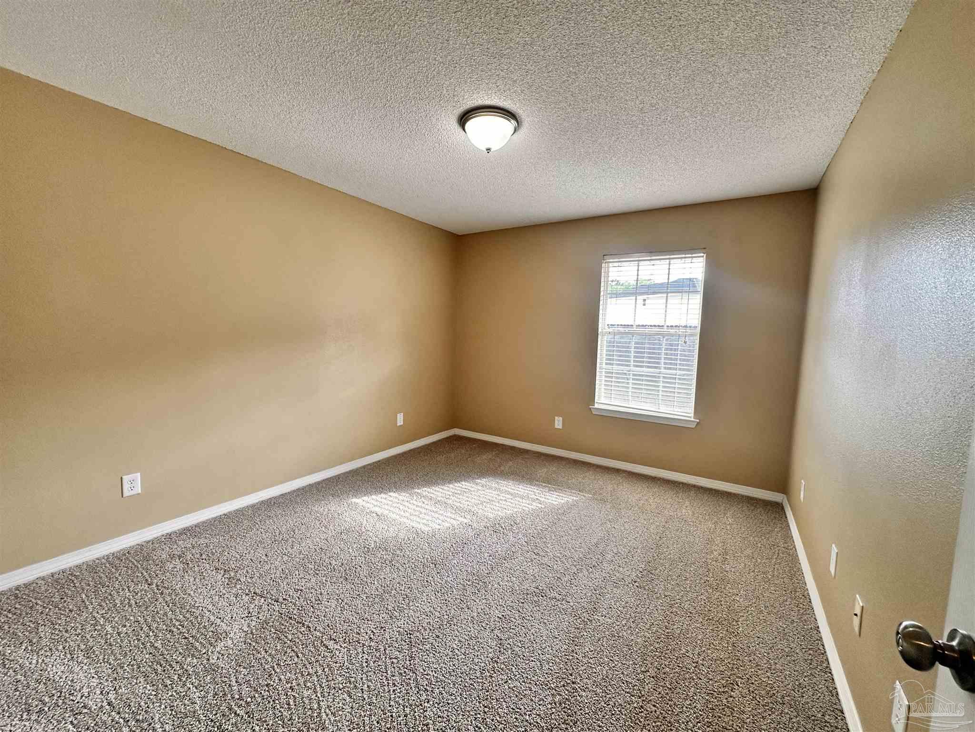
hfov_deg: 102.1
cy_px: 366
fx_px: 394
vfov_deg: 85.7
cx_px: 488
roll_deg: -2.4
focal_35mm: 14
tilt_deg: -5.1
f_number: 2.2
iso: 125
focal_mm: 2.22
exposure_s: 1/120
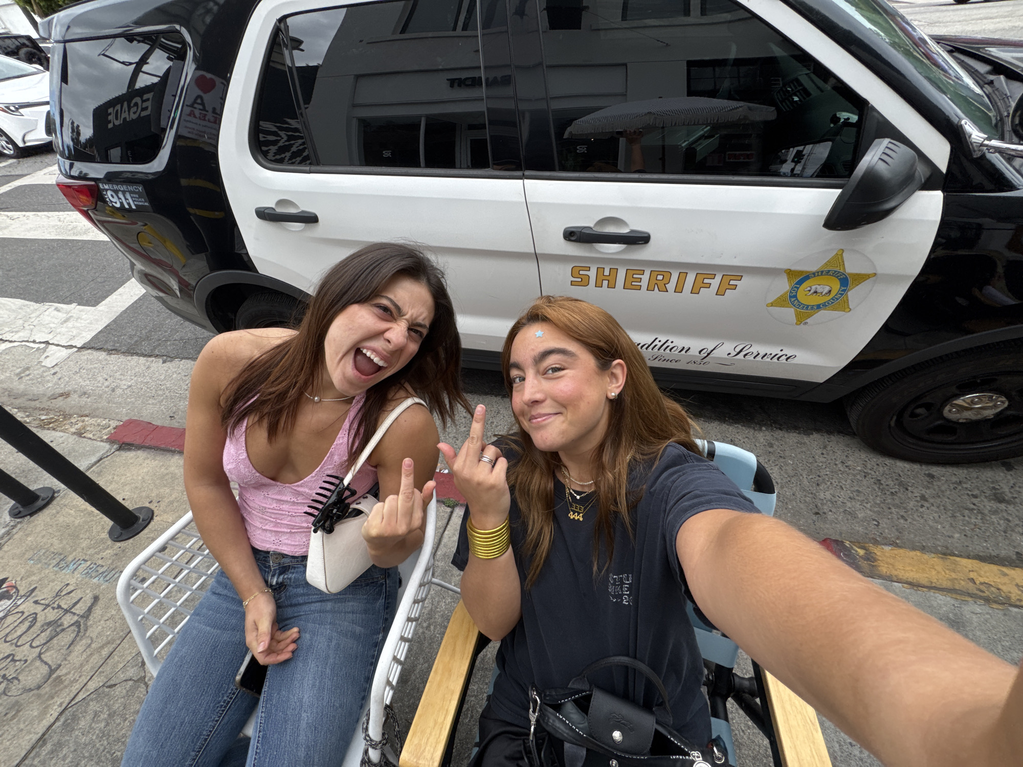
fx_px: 414
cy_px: 384
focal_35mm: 14
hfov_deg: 102.1
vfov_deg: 85.7
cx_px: 512
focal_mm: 2.22
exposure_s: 1/414
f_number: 2.2
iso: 40
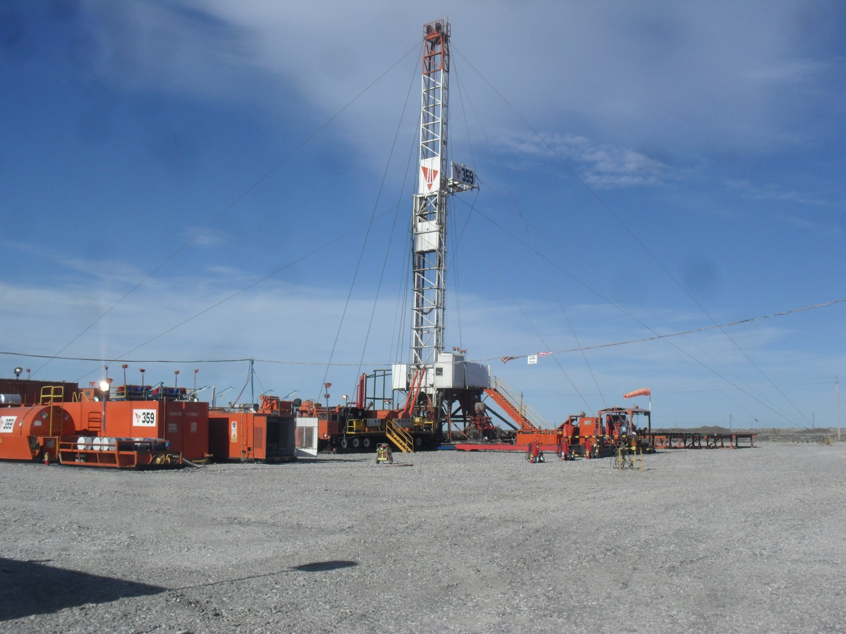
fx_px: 855
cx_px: 423
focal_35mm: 35
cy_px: 317
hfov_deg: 52.6
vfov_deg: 40.7
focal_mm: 6.3
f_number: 8.4
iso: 100
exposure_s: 1/500
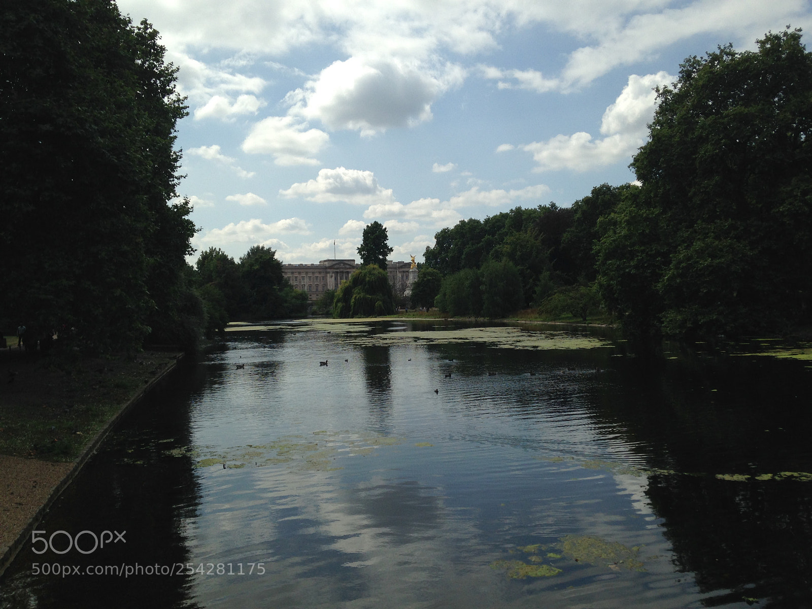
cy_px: 304
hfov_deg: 55.4
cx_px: 406
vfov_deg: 42.9
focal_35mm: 33
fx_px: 774
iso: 50
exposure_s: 1/2584
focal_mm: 4.12
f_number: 2.4
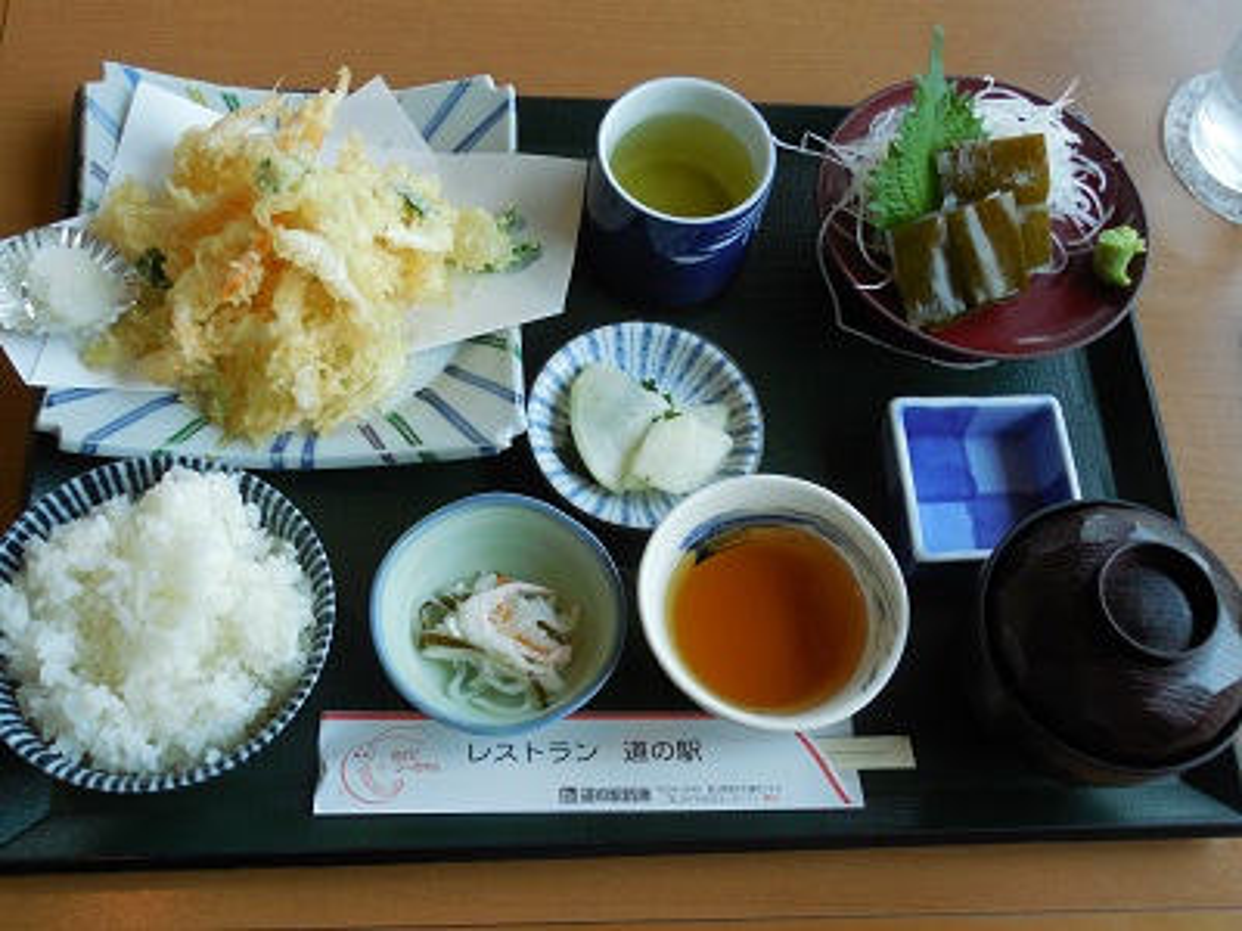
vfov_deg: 36.8
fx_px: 1399
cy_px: 466
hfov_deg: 47.9
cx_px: 621
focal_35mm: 39
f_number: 3.8
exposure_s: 1/80
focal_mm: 7
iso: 125
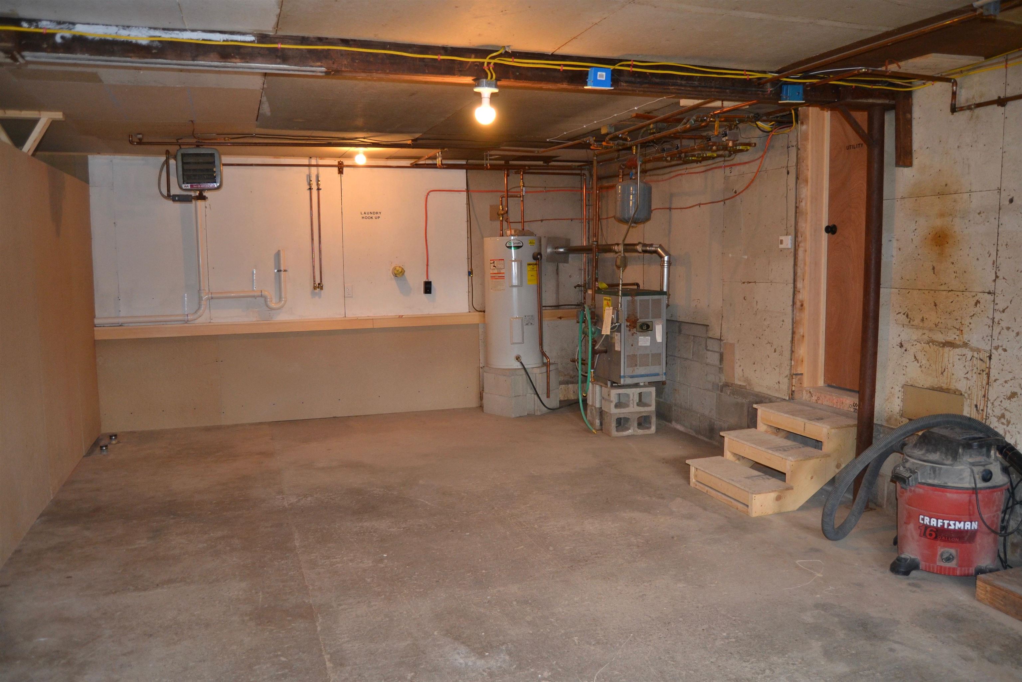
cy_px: 341
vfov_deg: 47.9
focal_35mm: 27
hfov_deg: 67.4
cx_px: 511
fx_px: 766
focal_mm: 18
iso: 500
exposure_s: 1/60
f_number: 3.5
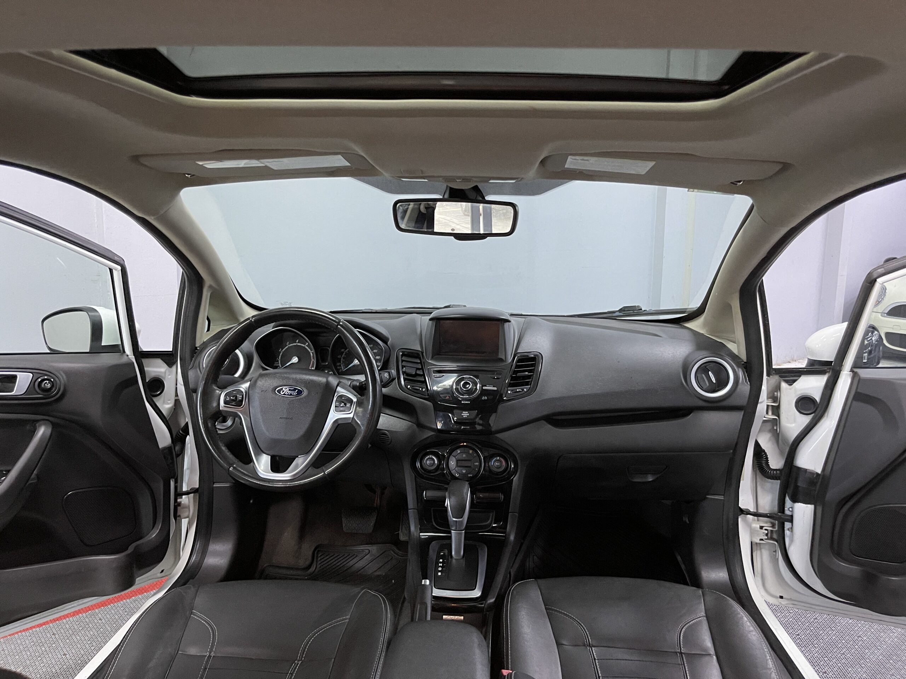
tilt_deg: -9.4
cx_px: 453
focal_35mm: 25
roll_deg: -1.9
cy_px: 340
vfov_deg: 54.9
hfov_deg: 69.4
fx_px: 654
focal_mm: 5.1
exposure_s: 1/49
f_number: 1.6
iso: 500
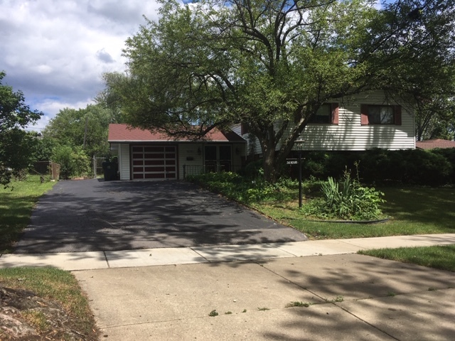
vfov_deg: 48.2
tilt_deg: +2.1
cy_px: 170
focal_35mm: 29
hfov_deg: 61.7
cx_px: 228
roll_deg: +0.7
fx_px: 381
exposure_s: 1/1538
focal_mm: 4.15
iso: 25
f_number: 2.2
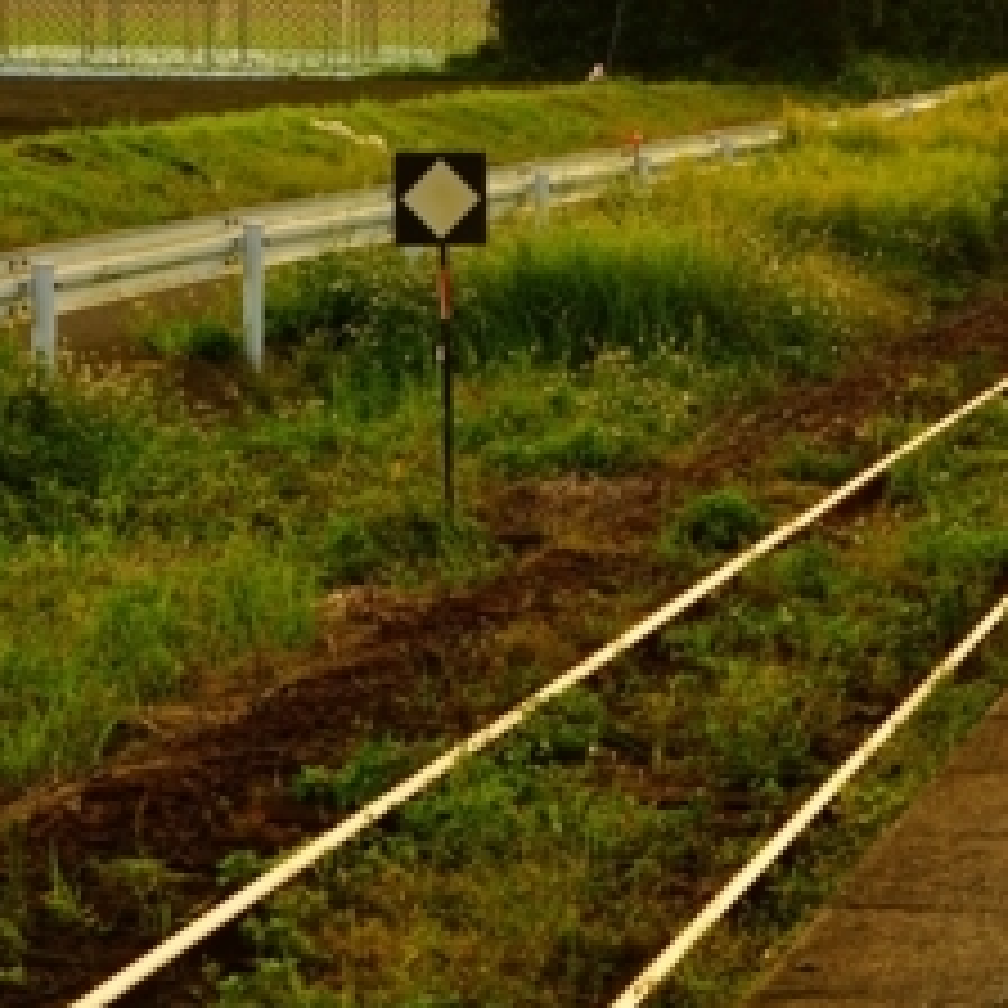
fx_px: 4711
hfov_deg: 12.2
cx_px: 774
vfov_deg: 12.0
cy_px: -76
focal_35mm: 143
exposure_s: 1/100
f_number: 9
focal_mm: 47
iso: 100
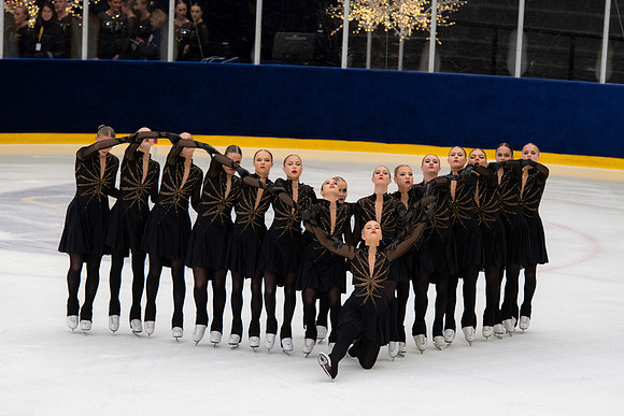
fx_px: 4031
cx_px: 312
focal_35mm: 232
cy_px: 208
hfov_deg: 8.9
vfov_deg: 5.9
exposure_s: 1/320
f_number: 5.6
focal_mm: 155
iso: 1600
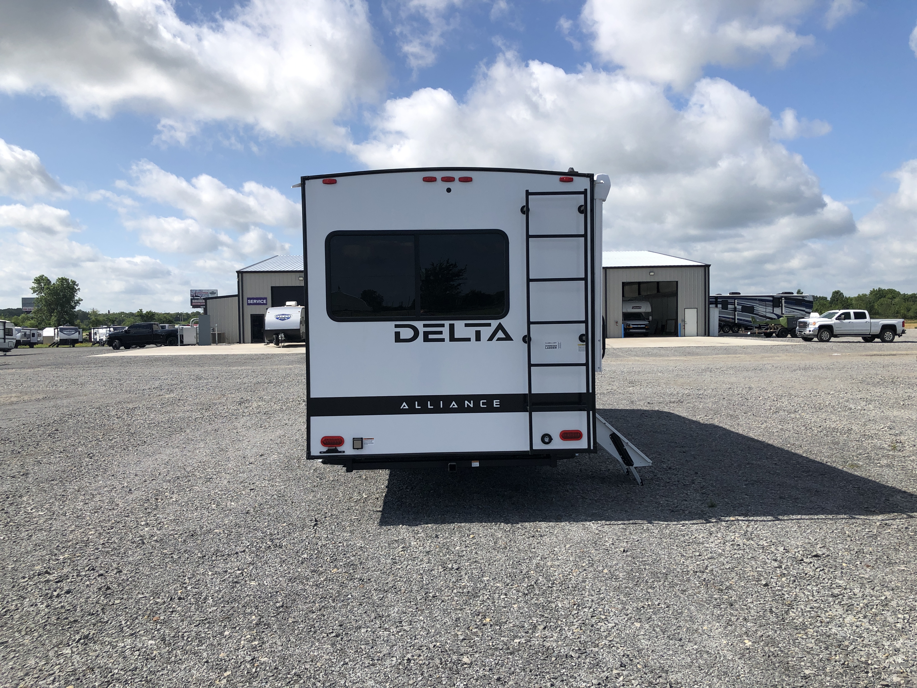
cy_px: 344
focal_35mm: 28
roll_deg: +0.6
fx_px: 742
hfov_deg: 63.4
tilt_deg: -1.7
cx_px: 458
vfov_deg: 49.7
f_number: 1.8
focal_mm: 3.99
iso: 20
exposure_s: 1/2525
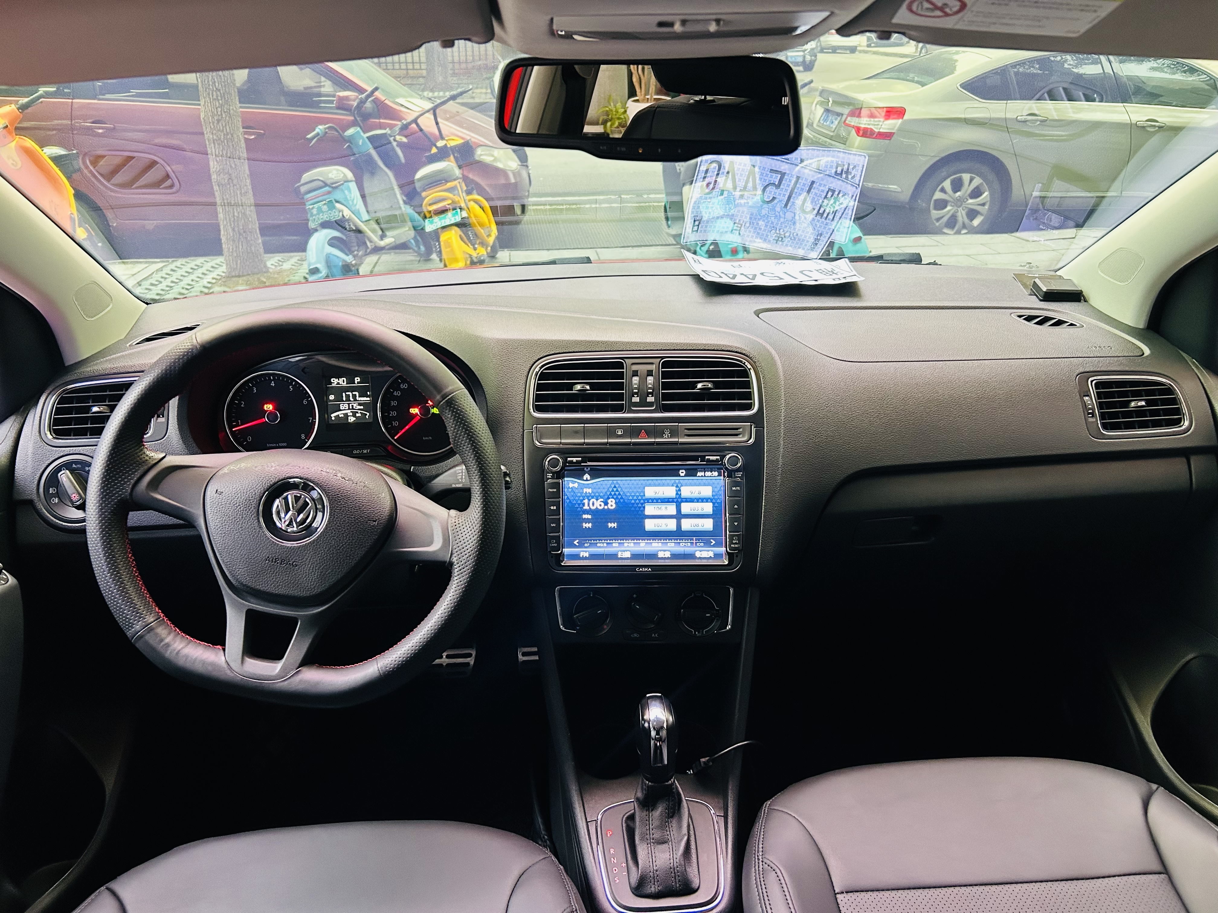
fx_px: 915
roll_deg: +1.0
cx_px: 609
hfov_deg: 67.3
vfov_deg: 53.1
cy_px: 456
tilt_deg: -25.1
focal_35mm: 26
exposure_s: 1/60
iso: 320
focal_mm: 5.7
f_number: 1.5
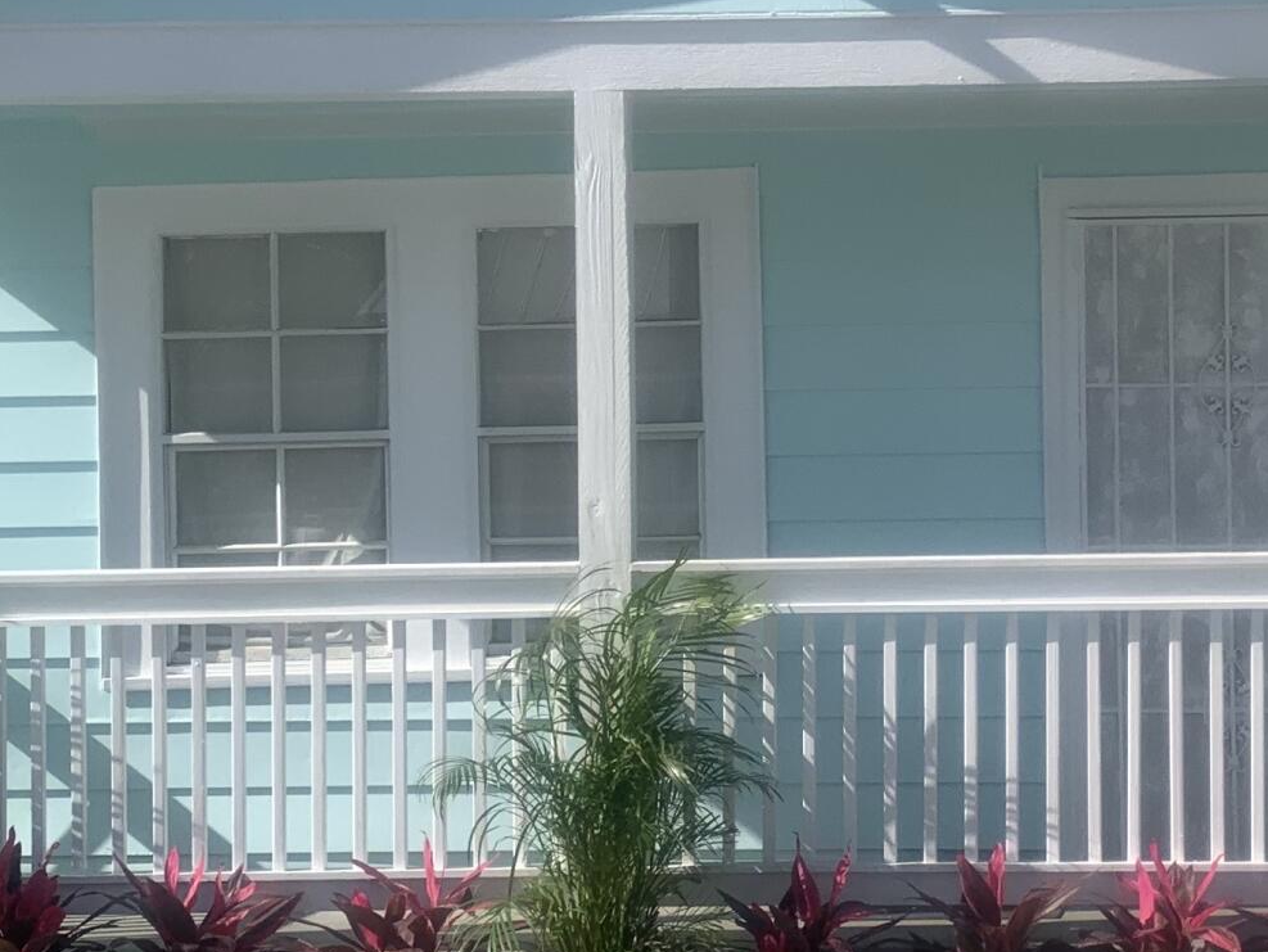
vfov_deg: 18.7
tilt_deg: +4.6
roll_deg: +1.5
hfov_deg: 24.6
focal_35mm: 79
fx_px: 2895
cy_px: 482
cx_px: 836
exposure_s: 1/2309
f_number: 1.8
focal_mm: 4.25
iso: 25
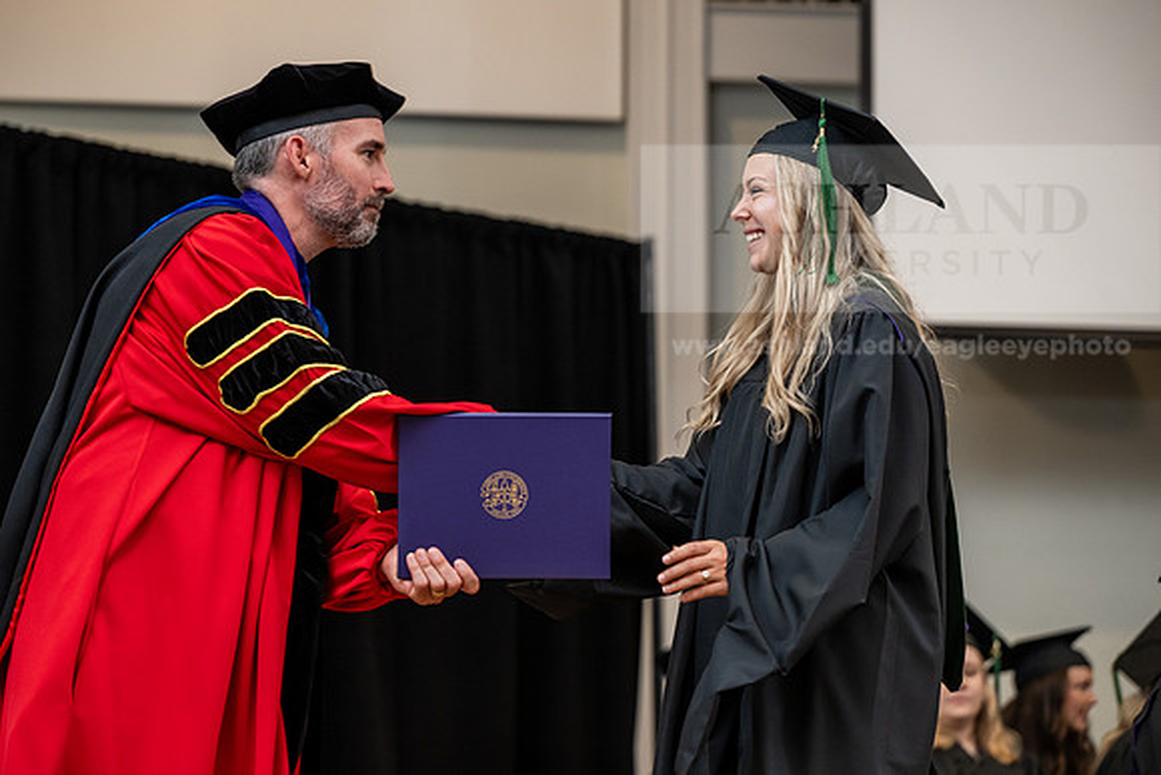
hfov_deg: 18.6
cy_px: 388
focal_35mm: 110
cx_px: 580
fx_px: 3548
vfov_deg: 12.5
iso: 1600
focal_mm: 110
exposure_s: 1/200
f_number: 3.5
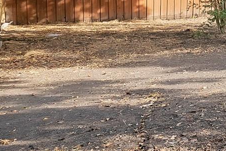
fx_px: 333
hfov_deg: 20.1
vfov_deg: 24.3
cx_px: 441
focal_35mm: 53
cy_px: -3
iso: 640
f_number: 9
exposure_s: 1/125
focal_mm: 12
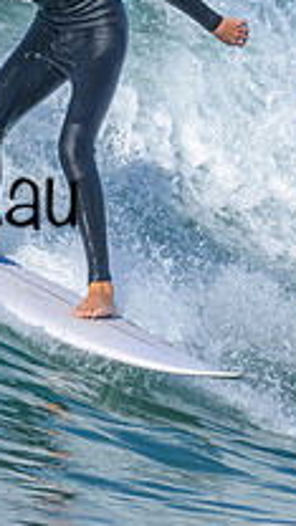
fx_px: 44846
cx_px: -243
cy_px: 247
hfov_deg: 0.4
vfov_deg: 0.7
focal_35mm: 3214
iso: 250
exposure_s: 1/2000
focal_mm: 800
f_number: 6.3
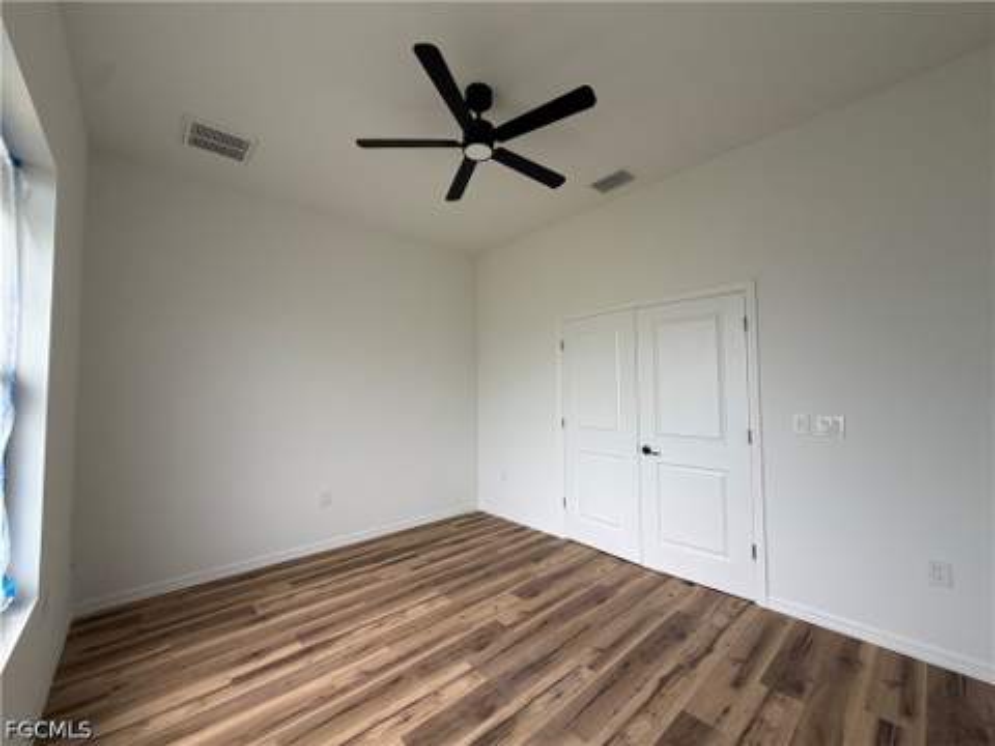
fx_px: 402
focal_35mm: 14
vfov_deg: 85.7
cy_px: 373
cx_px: 498
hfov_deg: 102.1
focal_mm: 2.22
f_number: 2.2
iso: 64
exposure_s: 1/121
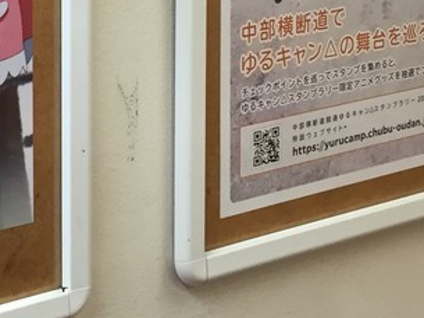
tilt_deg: -5.5
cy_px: -124
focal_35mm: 114
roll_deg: -0.5
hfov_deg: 17.0
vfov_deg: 12.5
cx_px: 21
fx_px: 1397
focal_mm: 4.15
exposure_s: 1/30
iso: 32
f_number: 2.2
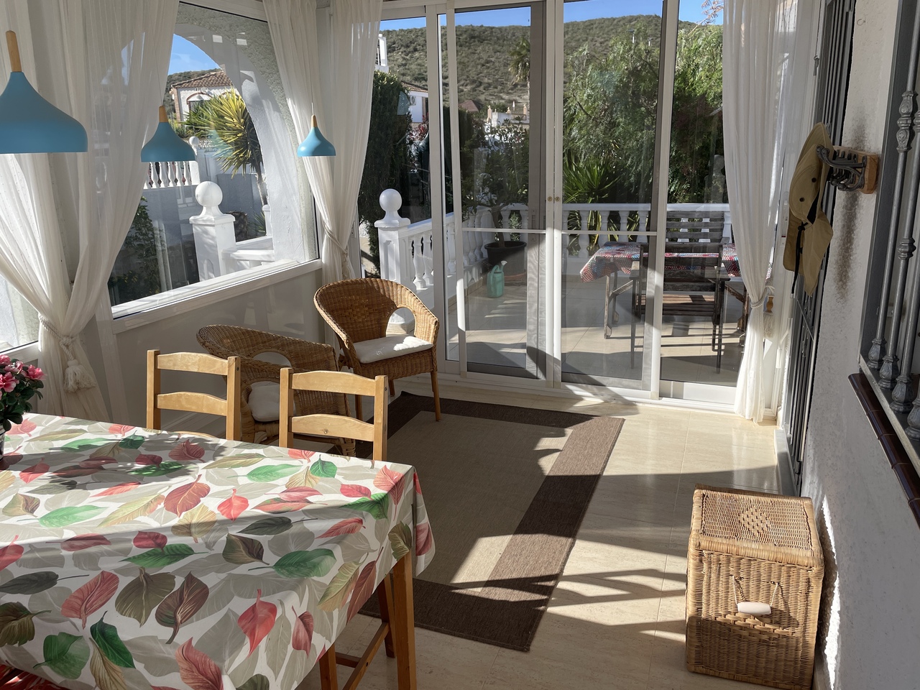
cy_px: 345
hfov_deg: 67.3
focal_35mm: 26
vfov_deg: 53.1
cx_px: 460
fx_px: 691
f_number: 1.6
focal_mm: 4.2
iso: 32
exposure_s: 1/2618
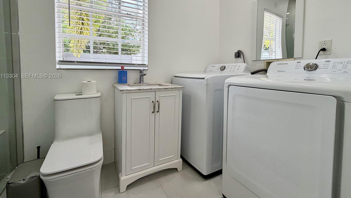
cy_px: 76
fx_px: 149
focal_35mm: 16
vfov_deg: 66.3
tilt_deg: -2.4
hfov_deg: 99.4
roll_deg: -0.1
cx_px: 174
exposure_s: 1/120
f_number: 2.2
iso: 100
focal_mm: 2.22
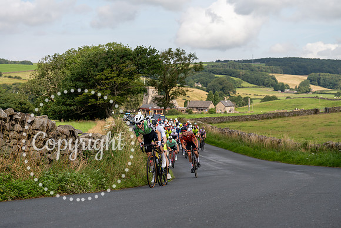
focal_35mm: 70
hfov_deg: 28.8
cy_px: 114
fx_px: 663
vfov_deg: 19.5
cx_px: 170
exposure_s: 1/1000
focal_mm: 70
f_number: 4
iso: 100
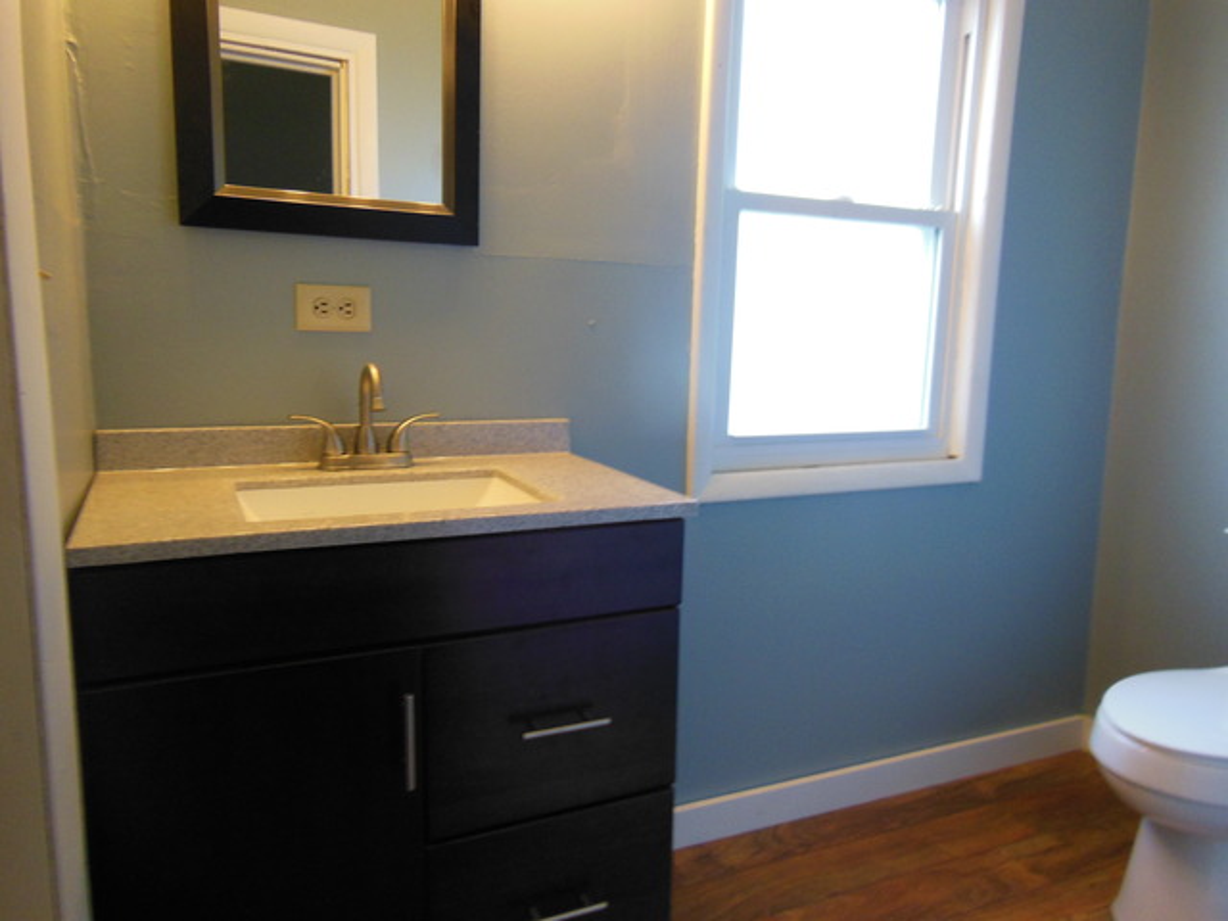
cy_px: 460
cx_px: 614
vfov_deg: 54.9
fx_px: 887
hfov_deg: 69.4
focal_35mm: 25
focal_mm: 4.5
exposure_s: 1/25
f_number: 3.5
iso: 400
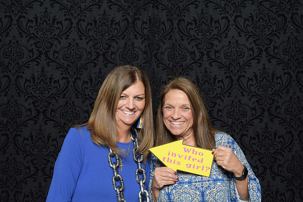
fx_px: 328
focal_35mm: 39
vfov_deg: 34.2
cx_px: 152
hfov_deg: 49.5
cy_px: 101
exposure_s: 1/60
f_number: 20
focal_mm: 26
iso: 500
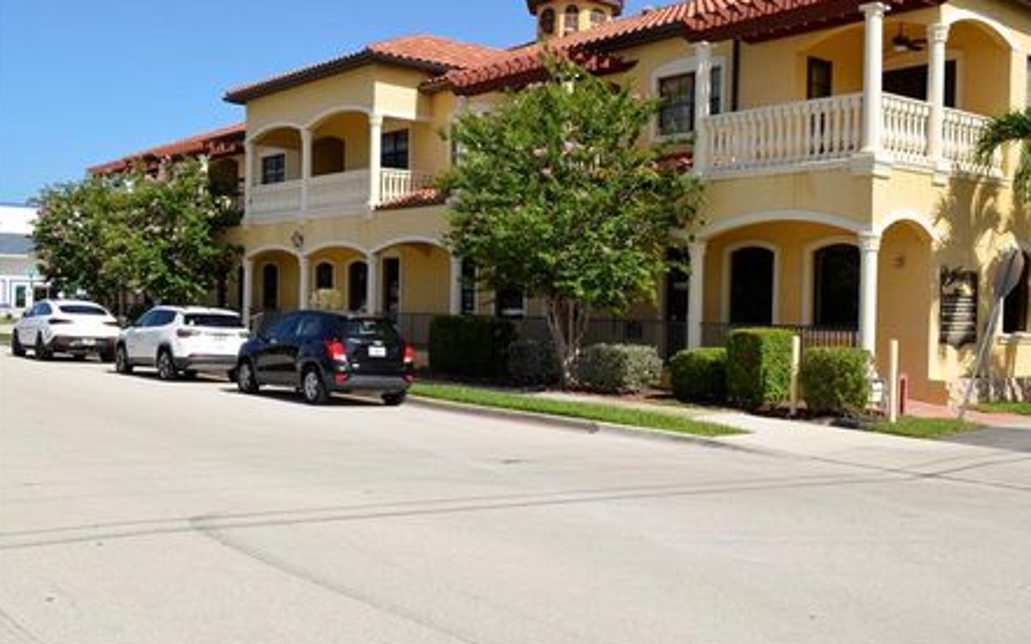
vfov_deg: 33.6
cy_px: 335
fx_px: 1067
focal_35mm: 38
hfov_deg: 51.5
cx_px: 569
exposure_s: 1/200
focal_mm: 22
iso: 100
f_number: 9
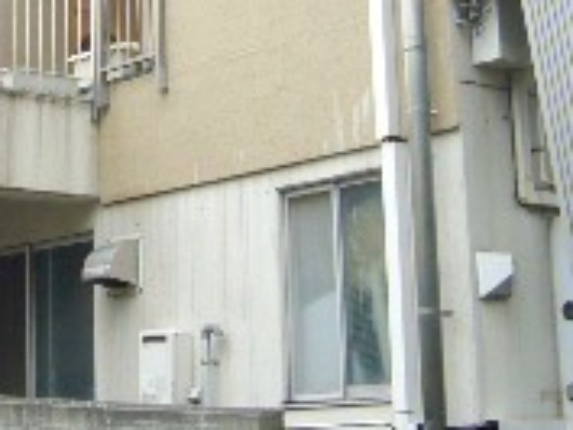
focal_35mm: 101
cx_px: 139
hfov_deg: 19.3
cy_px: 94
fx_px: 1673
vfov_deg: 14.6
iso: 80
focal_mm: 4.6
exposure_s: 1/320
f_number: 2.8
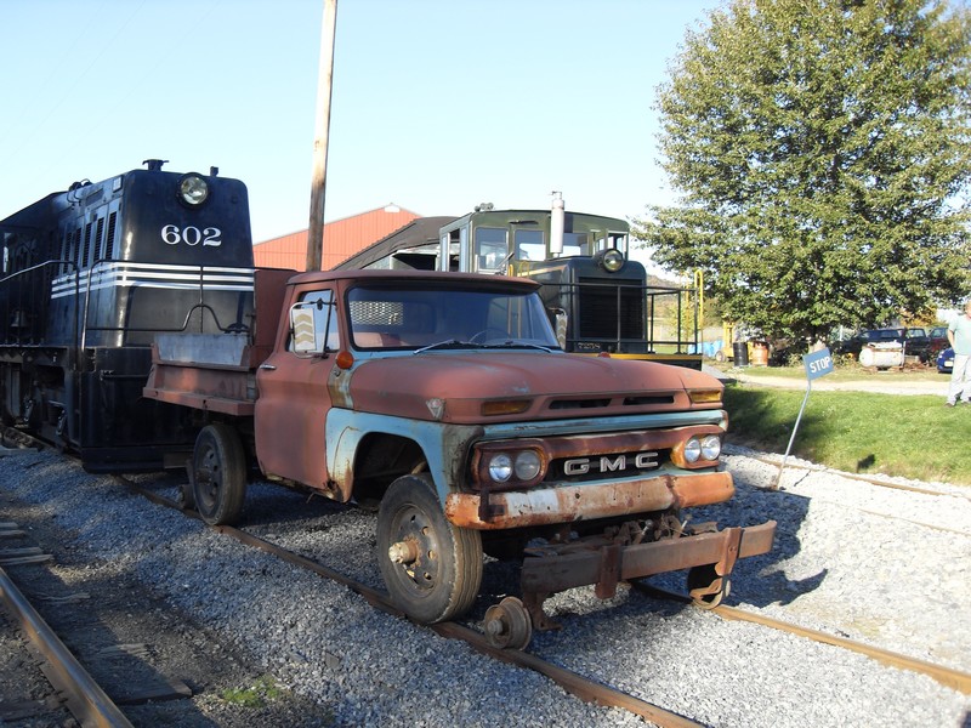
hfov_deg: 54.0
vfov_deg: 41.8
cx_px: 486
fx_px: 954
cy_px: 364
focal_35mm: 34
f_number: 7
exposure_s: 1/60
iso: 80
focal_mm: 6.3
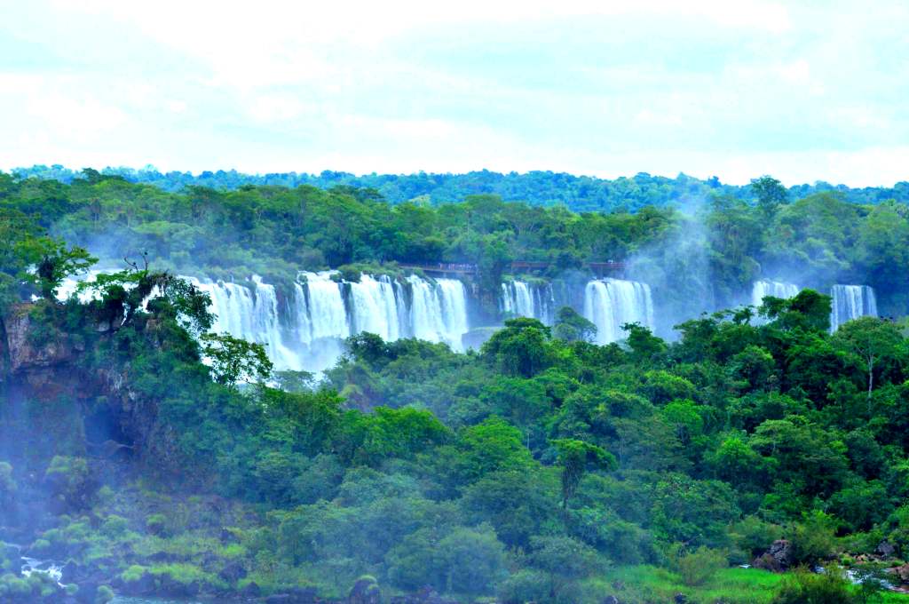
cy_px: 302
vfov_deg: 11.1
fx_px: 3102
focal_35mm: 123
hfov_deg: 16.7
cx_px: 454
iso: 400
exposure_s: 1/4000
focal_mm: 82
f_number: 3.5
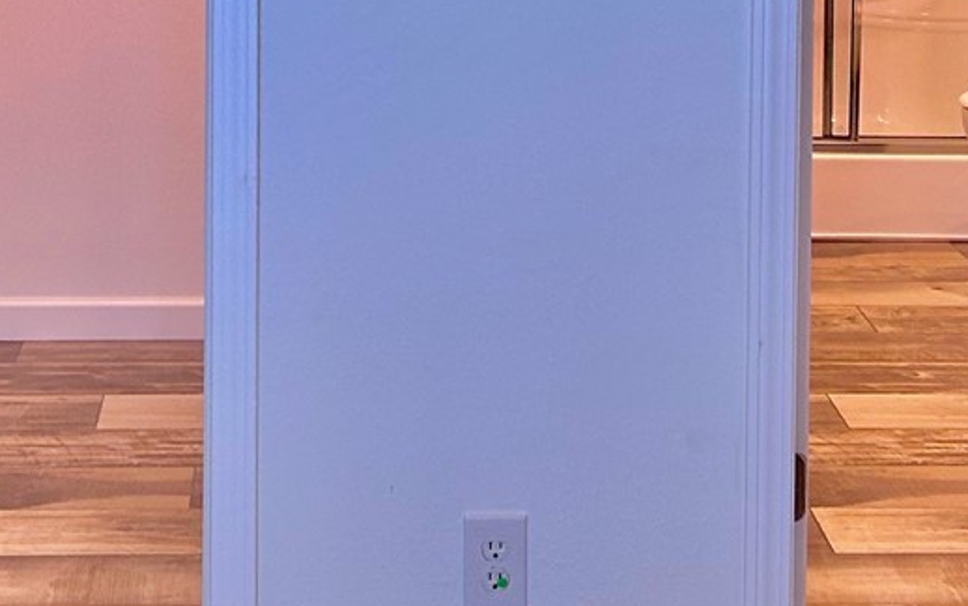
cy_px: -206
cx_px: 396
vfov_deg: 11.7
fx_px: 2876
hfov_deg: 19.1
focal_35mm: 109
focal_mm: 5.7
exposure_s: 1/60
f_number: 1.5
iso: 80
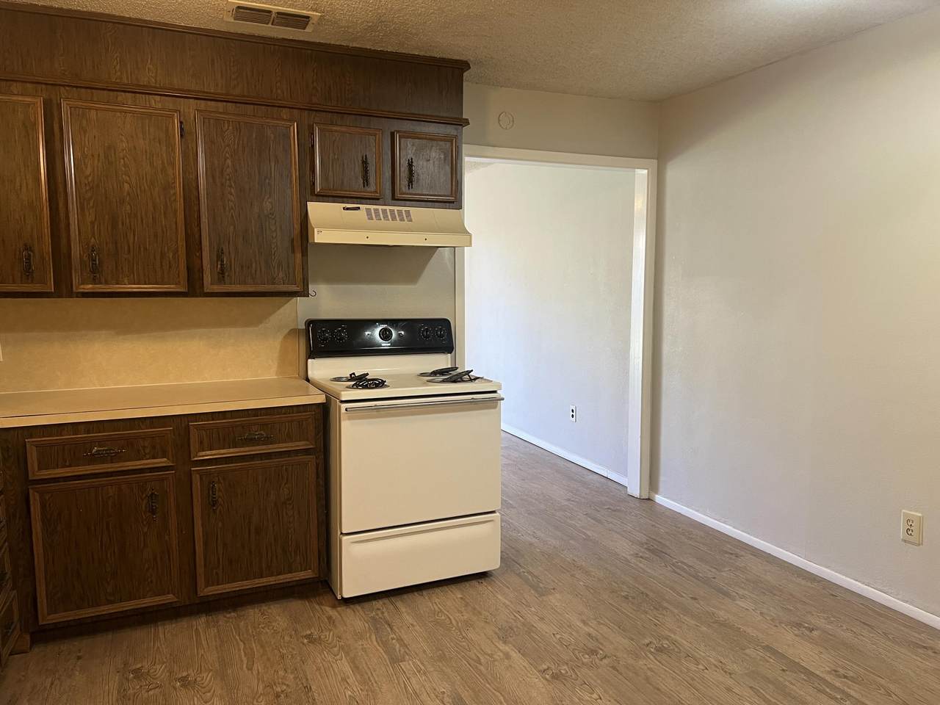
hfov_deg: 67.3
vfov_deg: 53.1
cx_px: 470
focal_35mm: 26
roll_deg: -0.3
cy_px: 352
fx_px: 706
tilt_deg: -6.0
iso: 160
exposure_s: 1/60
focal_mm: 5.7
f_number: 1.5
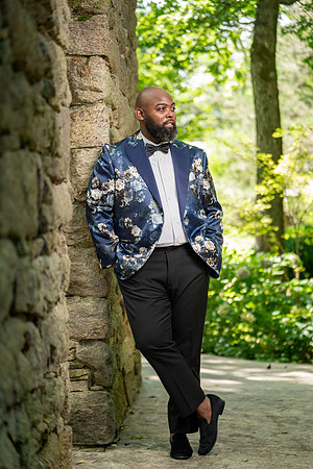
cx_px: 156
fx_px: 1135
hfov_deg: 15.7
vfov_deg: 23.4
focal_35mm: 87
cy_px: 234
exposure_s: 1/200
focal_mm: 87
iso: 250
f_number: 2.8
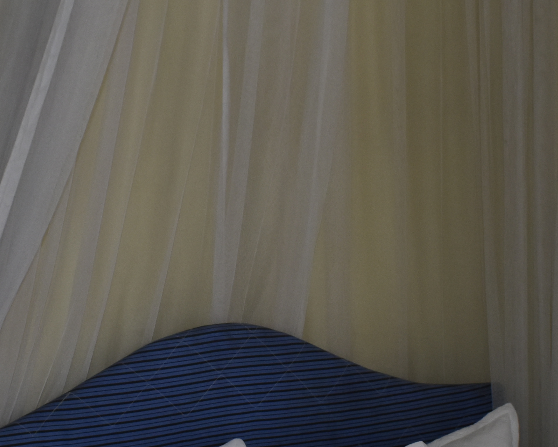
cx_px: 270
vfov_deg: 17.1
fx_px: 1470
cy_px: 360
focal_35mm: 89
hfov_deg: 21.5
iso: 560
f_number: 5.6
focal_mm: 20
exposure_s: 1/125
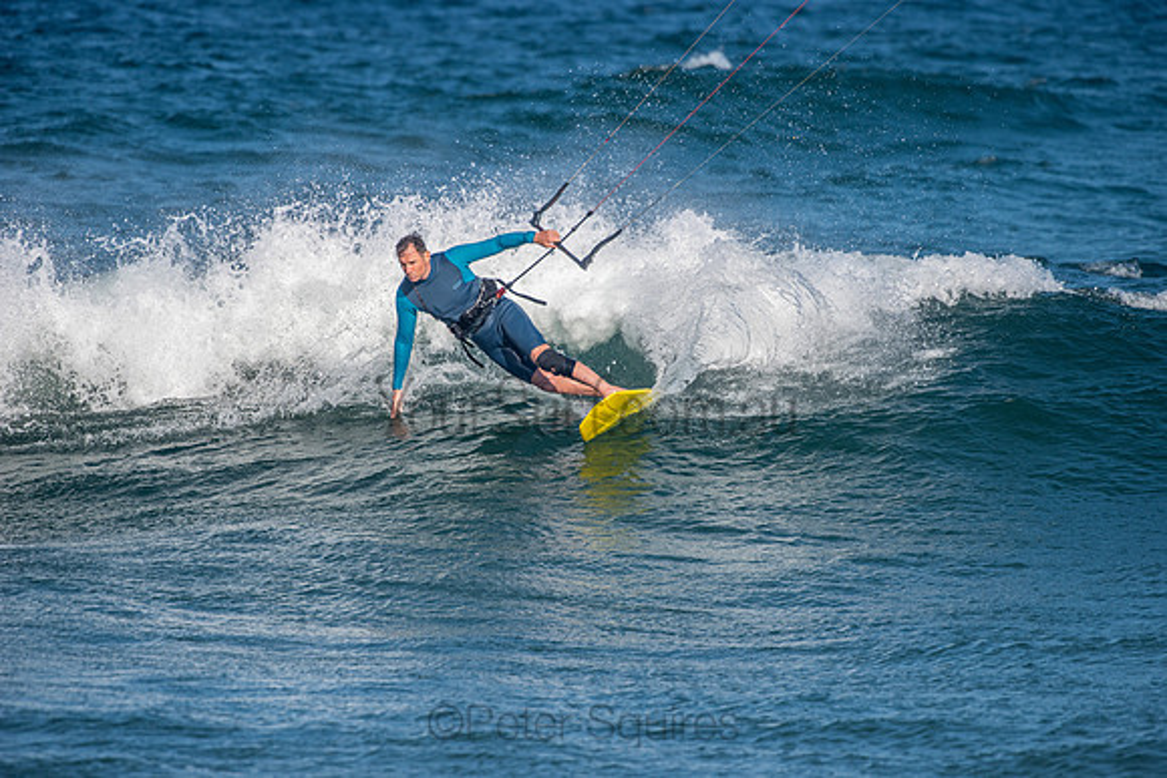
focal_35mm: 400
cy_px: 389
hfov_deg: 5.2
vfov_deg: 3.4
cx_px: 584
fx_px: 12969
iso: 280
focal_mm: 400
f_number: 5.6
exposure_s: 1/2000
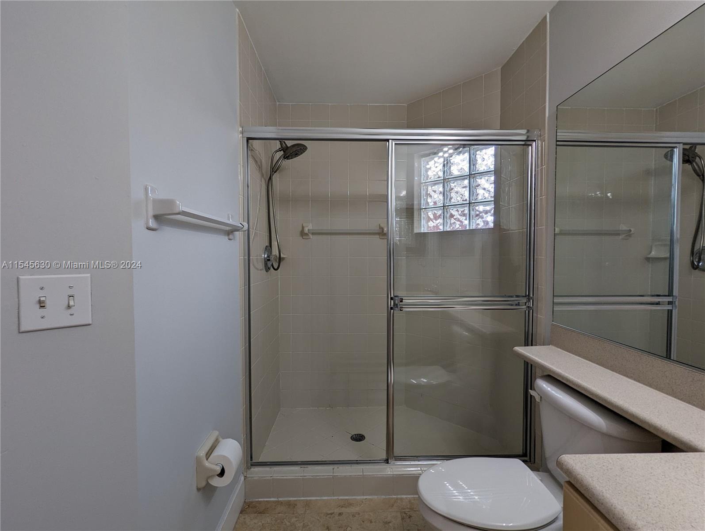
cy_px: 266
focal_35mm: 16
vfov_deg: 78.2
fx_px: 326
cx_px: 352
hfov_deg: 94.4
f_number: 2.2
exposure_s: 1/120
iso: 83
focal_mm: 2.35
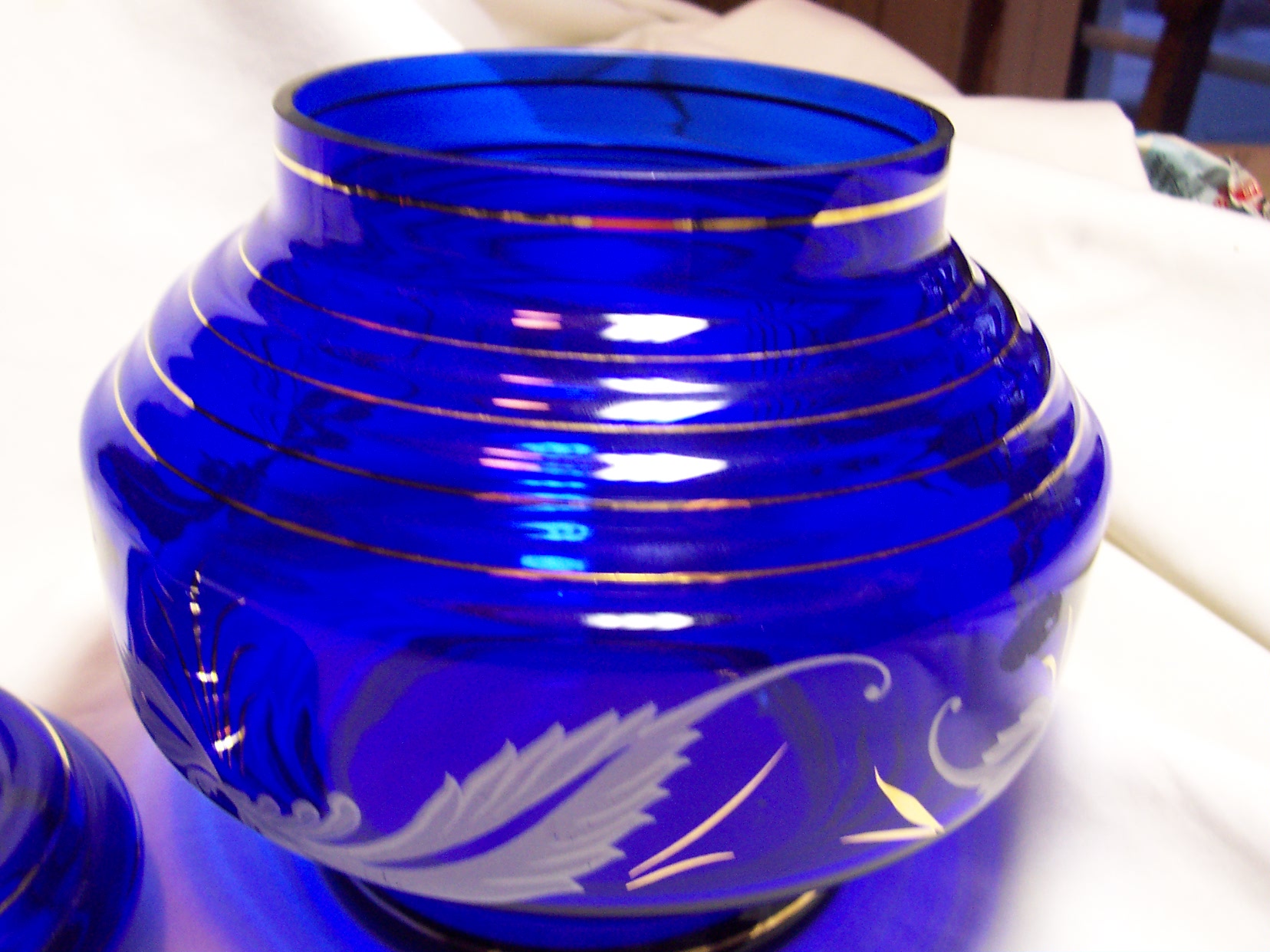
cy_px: 476
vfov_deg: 38.7
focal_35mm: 37
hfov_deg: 50.1
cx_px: 635
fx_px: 1357
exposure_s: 1/30
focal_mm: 5.6
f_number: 2.8
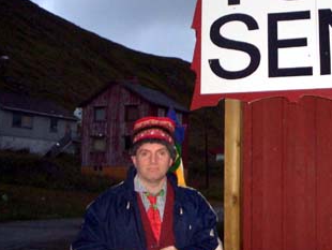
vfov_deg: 23.4
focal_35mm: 62
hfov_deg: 30.3
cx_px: 273
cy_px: 57
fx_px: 595
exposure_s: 1/60
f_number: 2.6
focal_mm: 5.8
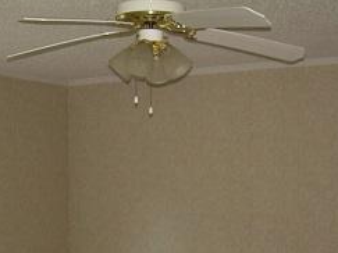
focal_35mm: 75
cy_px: 239
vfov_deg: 19.2
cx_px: 108
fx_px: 732
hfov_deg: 25.8
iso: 119
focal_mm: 6.3
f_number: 2.8
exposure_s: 1/60
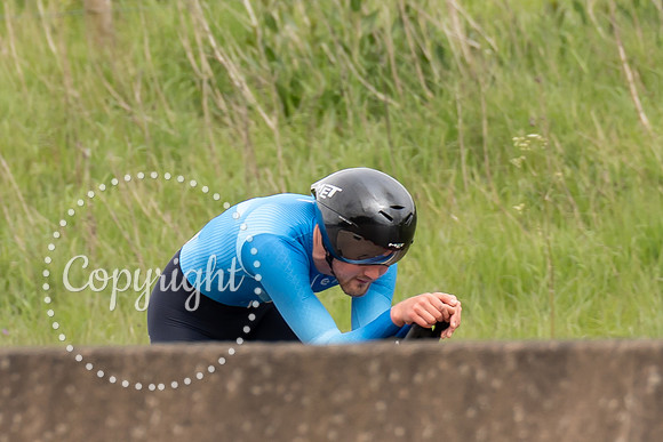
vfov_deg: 1.4
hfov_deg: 2.2
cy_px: 168
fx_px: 17512
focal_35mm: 951
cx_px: 234
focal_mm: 200
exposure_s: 1/800
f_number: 4
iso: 200
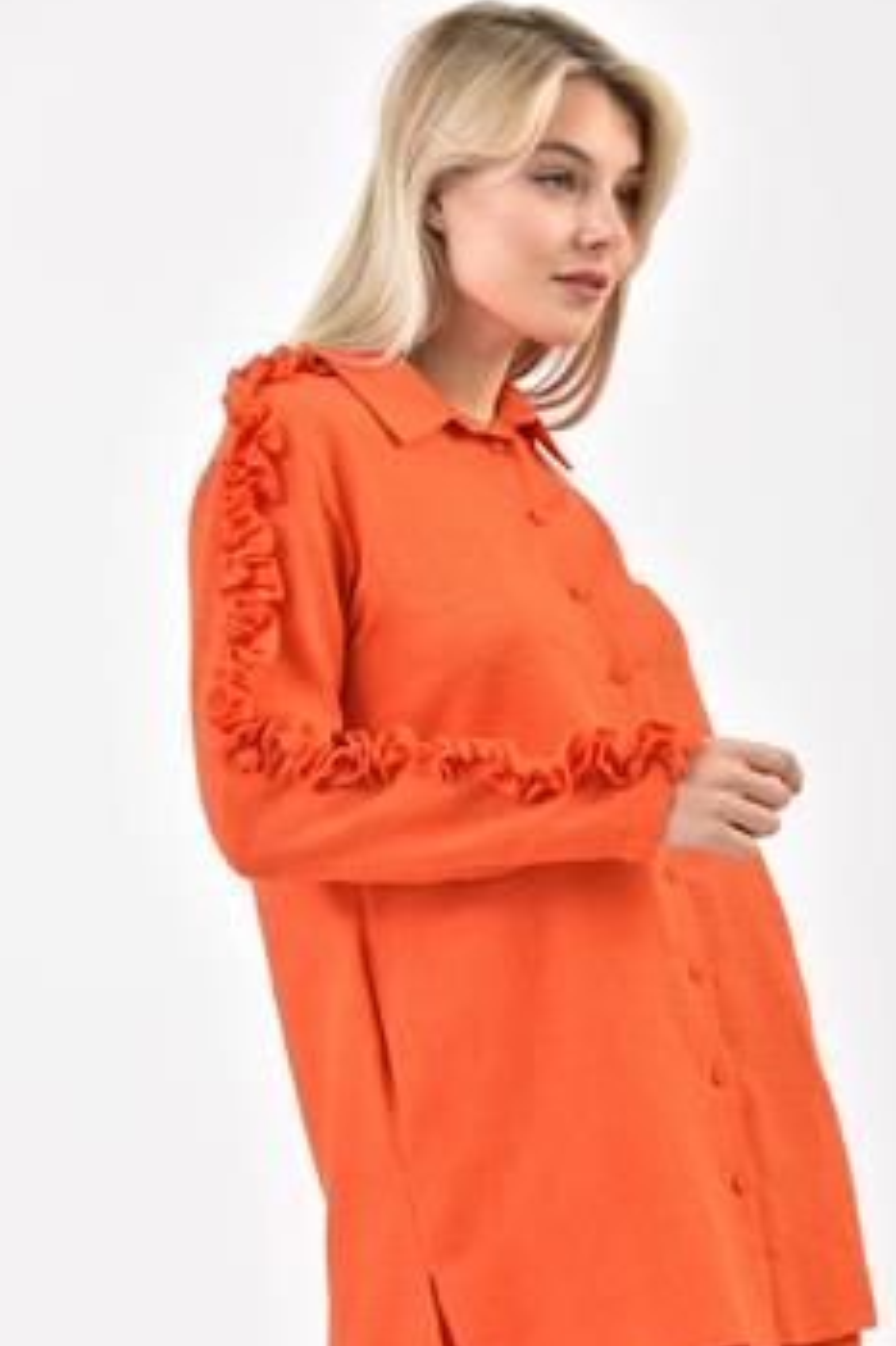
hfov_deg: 7.1
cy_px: 715
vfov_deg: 10.7
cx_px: 527
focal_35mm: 193
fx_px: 7212
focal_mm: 150
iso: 100
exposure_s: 1/160
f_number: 6.3
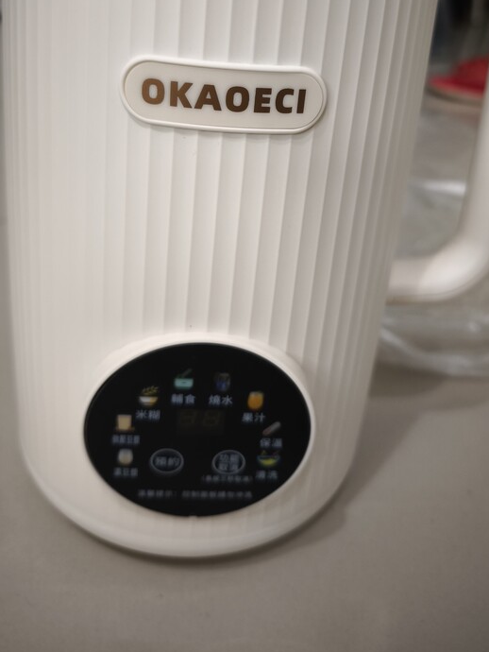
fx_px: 602
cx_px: 248
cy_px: 204
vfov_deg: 55.3
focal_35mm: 32
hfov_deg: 44.2
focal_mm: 6.57
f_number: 1.6
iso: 640
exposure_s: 1/60
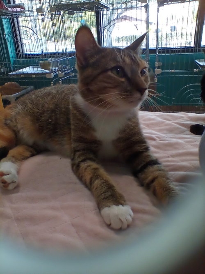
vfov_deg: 58.4
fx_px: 245
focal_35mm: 31
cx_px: 102
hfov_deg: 45.4
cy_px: 137
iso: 144
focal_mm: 2.38
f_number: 2.4
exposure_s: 1/30
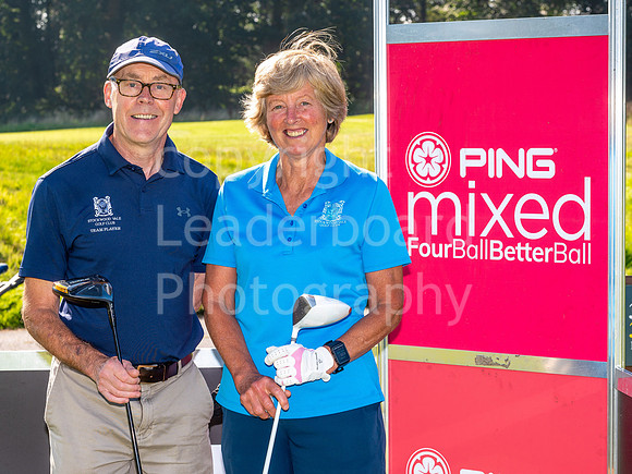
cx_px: 297
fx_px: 2046
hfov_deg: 17.6
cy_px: 237
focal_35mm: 112
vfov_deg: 13.2
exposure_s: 1/200
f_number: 11
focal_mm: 100
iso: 200
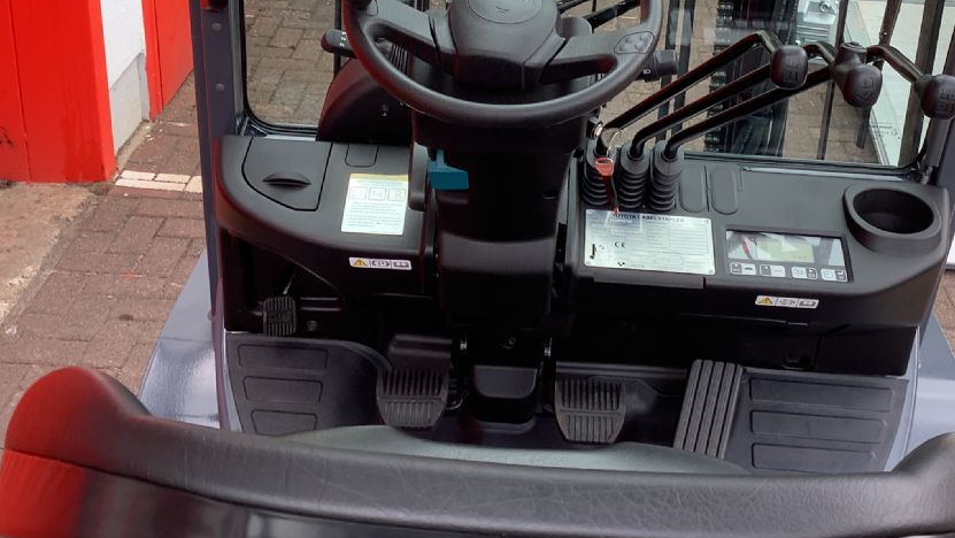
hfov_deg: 39.8
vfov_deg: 22.6
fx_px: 1317
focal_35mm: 52
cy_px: 82
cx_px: 533
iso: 32
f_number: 2.4
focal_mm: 3.3
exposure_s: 1/120
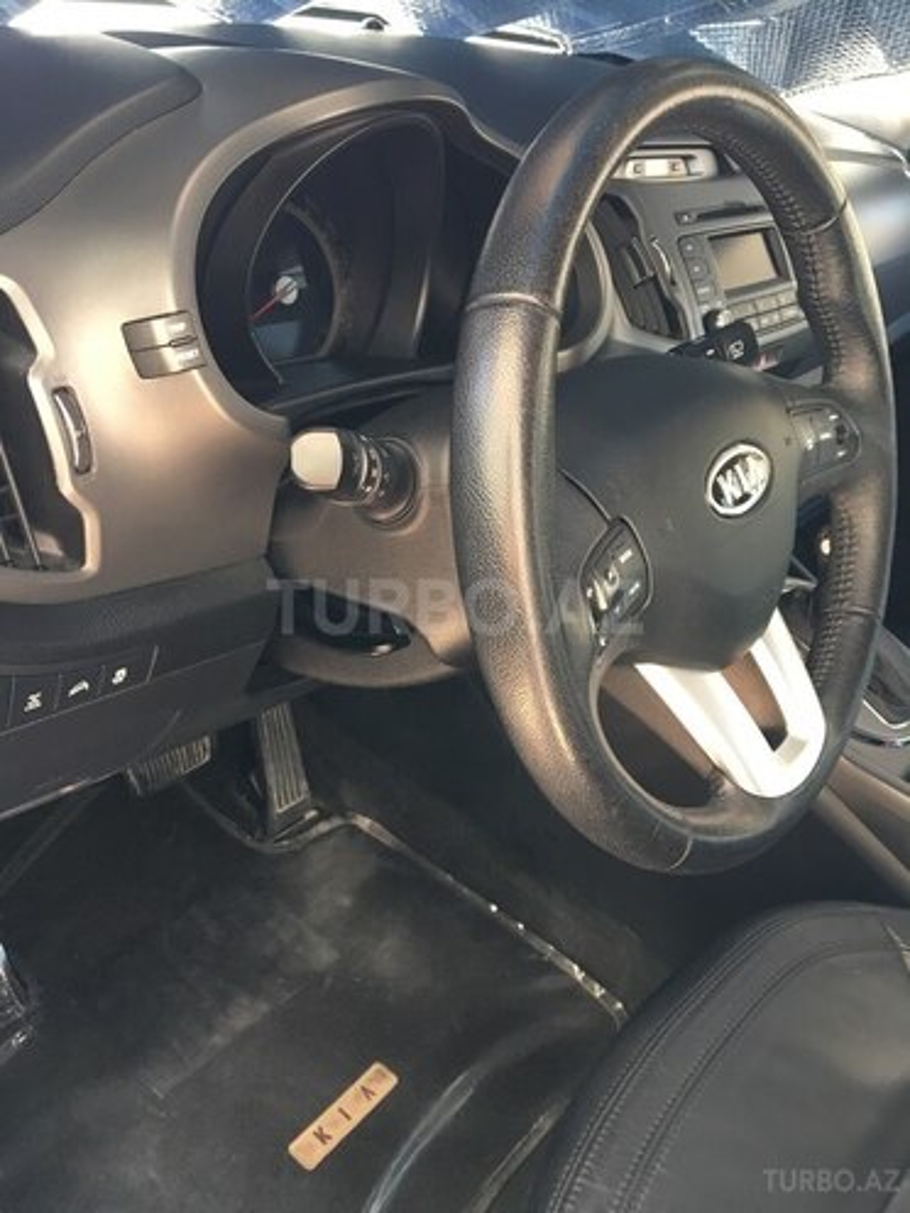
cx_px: 455
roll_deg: -9.4
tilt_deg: -30.5
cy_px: 606
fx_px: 1016
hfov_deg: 48.2
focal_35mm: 29
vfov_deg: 61.7
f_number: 2.2
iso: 40
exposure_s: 1/33
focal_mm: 4.15
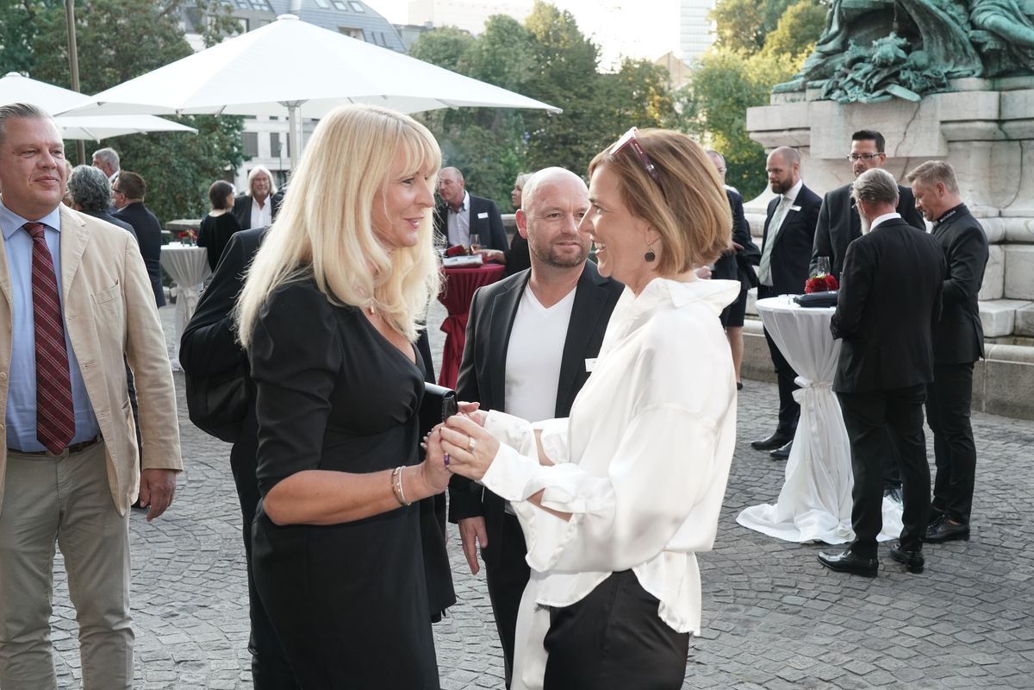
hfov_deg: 43.6
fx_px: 1292
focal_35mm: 45
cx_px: 517
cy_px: 345
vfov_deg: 29.9
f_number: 7.1
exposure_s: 1/250
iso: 1600
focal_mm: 45
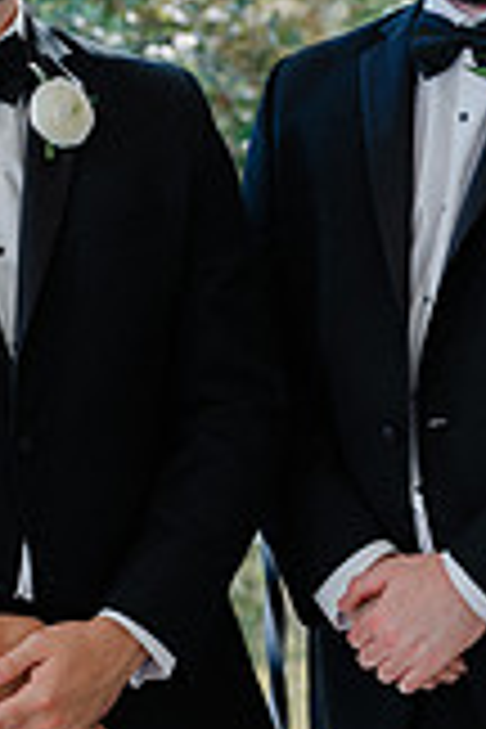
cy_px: 369
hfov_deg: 7.1
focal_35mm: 194
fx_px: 3928
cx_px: 225
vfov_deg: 10.6
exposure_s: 1/80
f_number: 2.8
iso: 40
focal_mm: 70
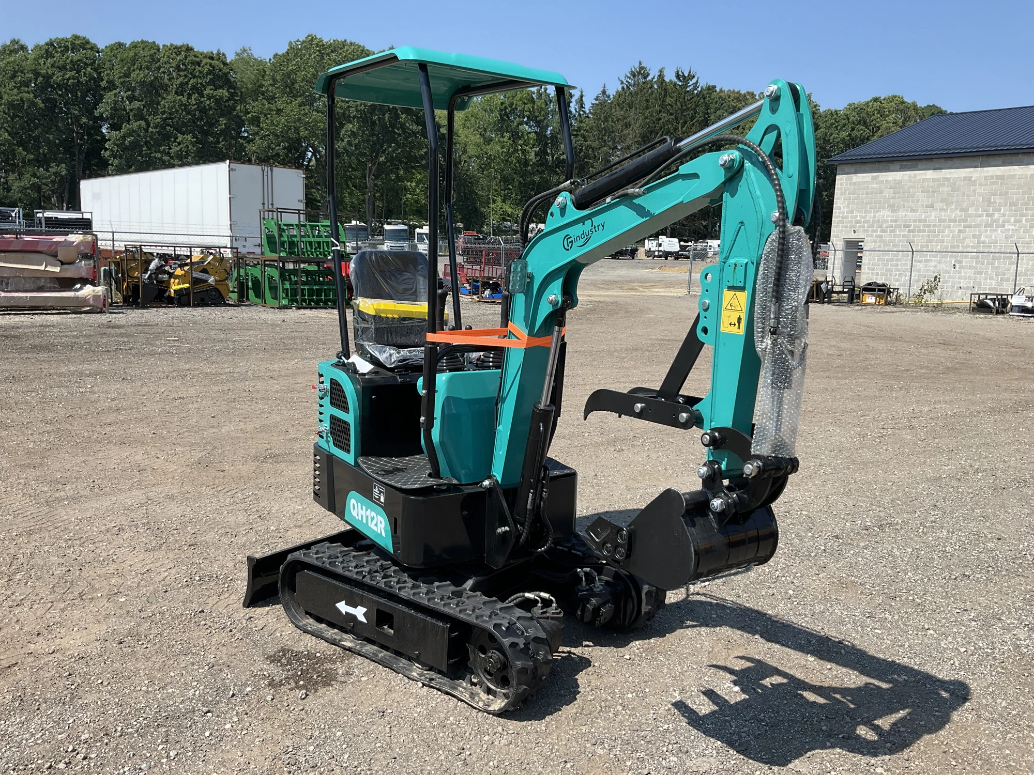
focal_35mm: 29
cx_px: 517
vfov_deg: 48.2
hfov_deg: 61.7
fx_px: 866
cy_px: 388
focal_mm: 3
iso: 25
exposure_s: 1/1451
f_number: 1.8
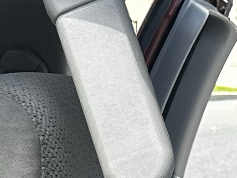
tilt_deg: -27.8
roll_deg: -5.0
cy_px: 673
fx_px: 1273
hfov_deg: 10.6
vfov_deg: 6.6
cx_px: 196
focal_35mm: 186
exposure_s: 1/935
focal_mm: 6.86
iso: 80
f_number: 1.78
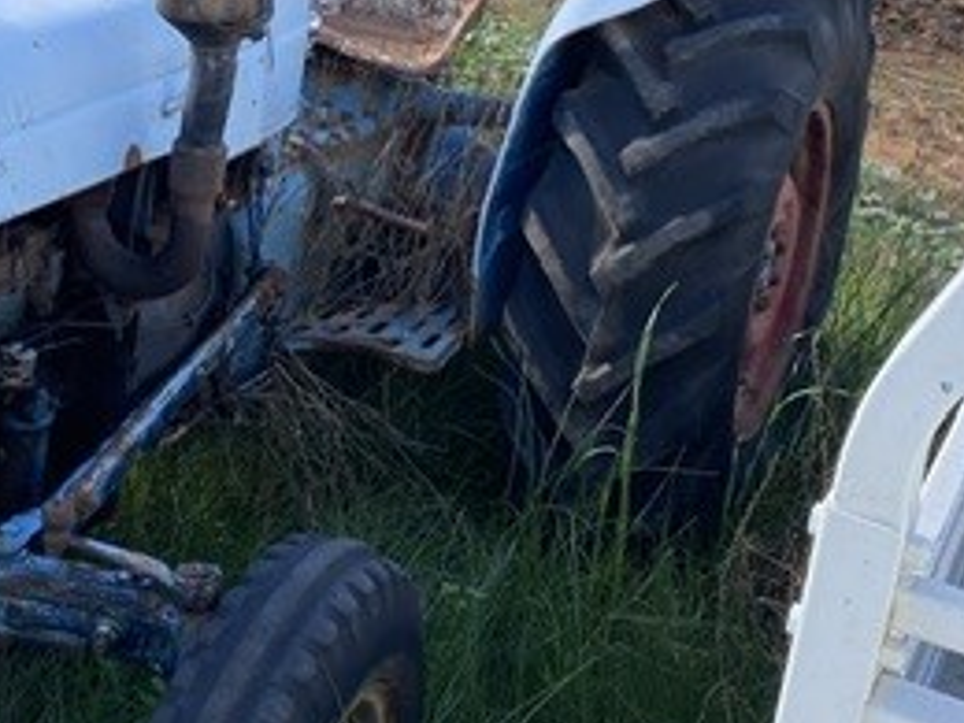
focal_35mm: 64
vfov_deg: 22.5
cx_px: 211
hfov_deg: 29.7
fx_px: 1782
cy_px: 115
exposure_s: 1/519
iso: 32
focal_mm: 4.25
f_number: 1.8
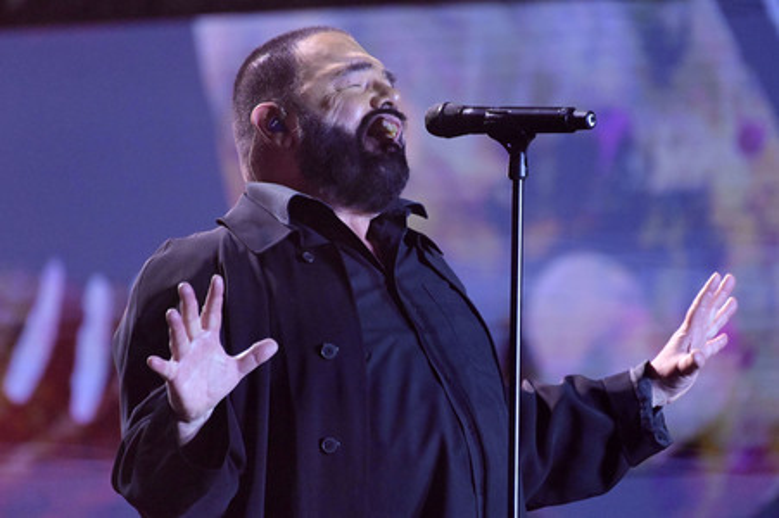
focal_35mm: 500
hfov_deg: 4.1
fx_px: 10811
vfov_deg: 2.7
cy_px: 259
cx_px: 390
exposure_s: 1/800
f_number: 5.6
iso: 12800
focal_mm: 500
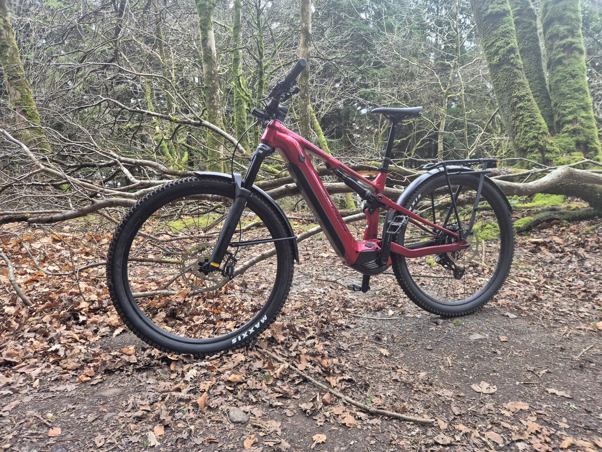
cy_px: 226
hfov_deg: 73.9
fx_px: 400
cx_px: 301
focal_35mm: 23
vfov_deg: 58.9
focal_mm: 5.4
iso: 320
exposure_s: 1/100
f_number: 1.8
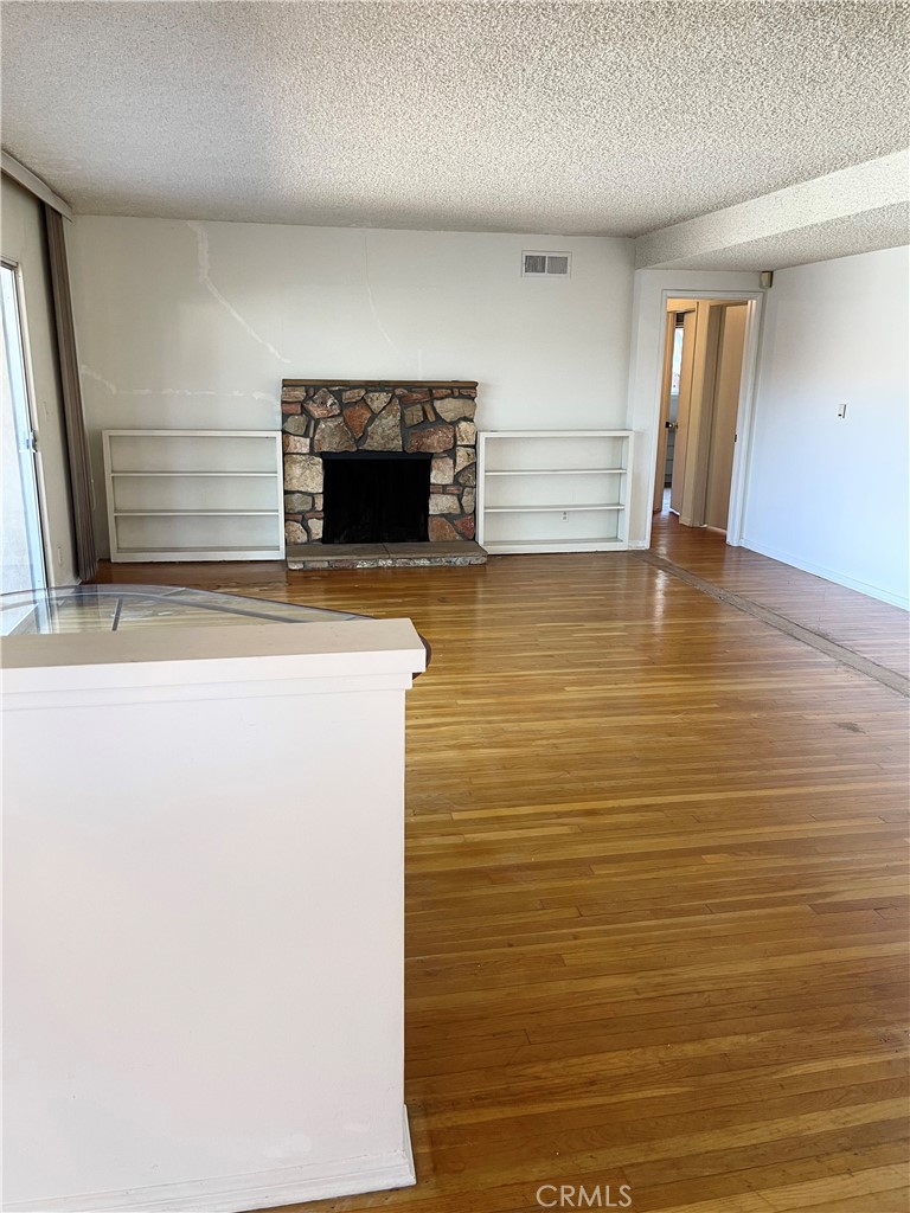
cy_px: 606
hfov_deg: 54.9
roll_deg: -0.9
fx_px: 876
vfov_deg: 69.4
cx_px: 455
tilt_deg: -12.8
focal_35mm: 25
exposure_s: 1/60
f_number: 1.6
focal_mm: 5.1
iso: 125
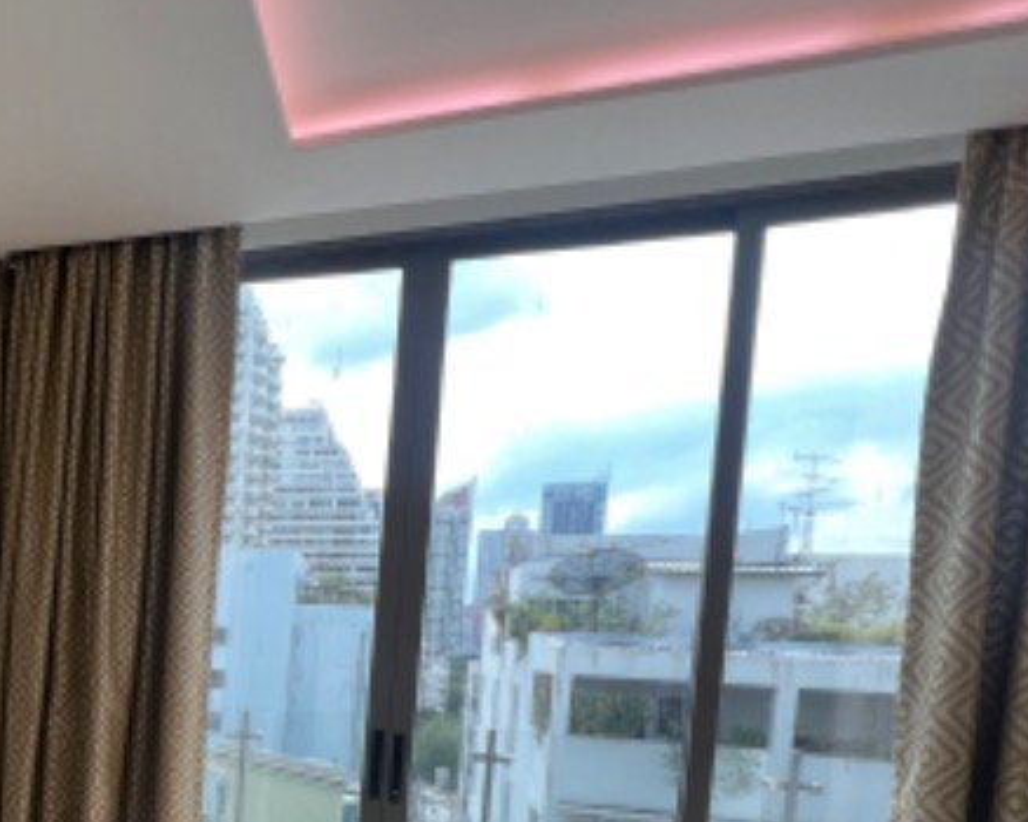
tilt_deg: -6.2
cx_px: -40
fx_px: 882
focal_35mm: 29
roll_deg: -3.7
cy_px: 688
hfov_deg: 47.9
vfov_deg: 46.6
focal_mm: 1.57
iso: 40
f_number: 1.8
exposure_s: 1/100
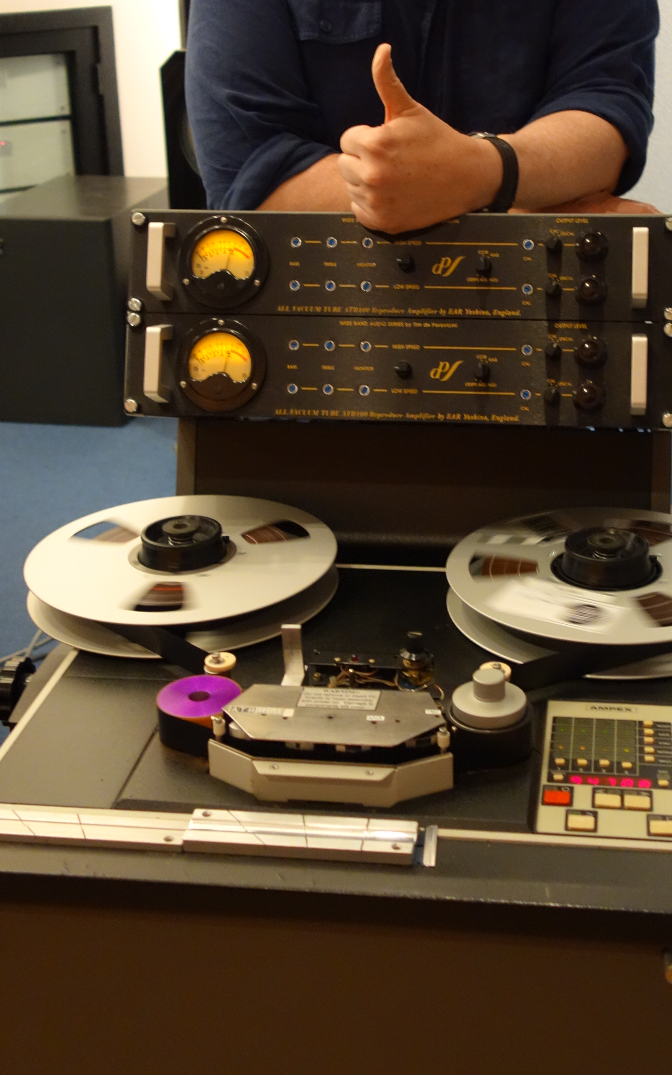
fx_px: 1465
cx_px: 403
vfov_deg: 39.8
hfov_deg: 25.8
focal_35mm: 50
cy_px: 355
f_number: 2
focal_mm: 10.91
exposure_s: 1/30
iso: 800
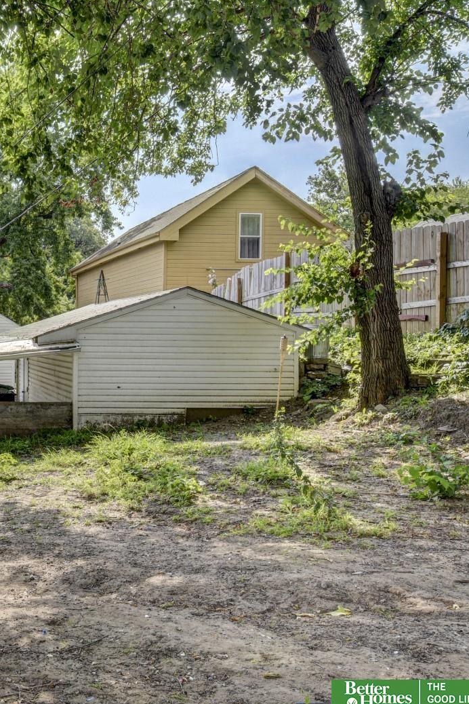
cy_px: 358
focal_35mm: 37
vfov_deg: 51.9
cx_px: -55
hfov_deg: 31.6
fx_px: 723
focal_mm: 16
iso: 400
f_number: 8
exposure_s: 1/320
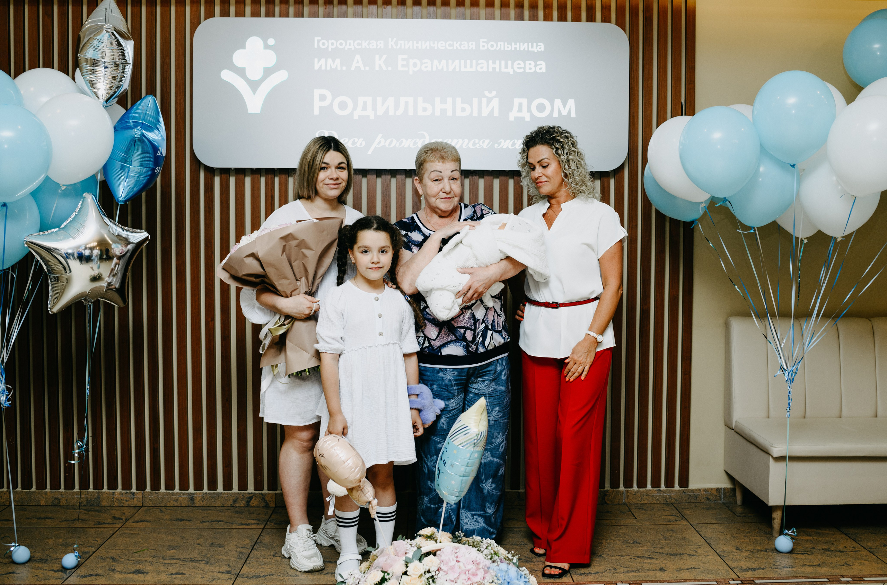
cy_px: 282
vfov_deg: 36.6
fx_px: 884
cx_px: 455
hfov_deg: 53.3
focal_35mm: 36
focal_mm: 35
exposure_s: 1/160
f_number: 4
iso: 200
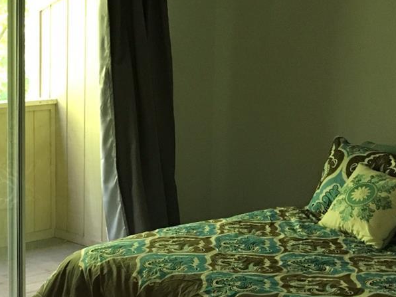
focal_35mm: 73
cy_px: 134
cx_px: 13
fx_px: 835
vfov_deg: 20.2
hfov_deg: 25.5
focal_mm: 4.15
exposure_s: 1/30
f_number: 2.2
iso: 160
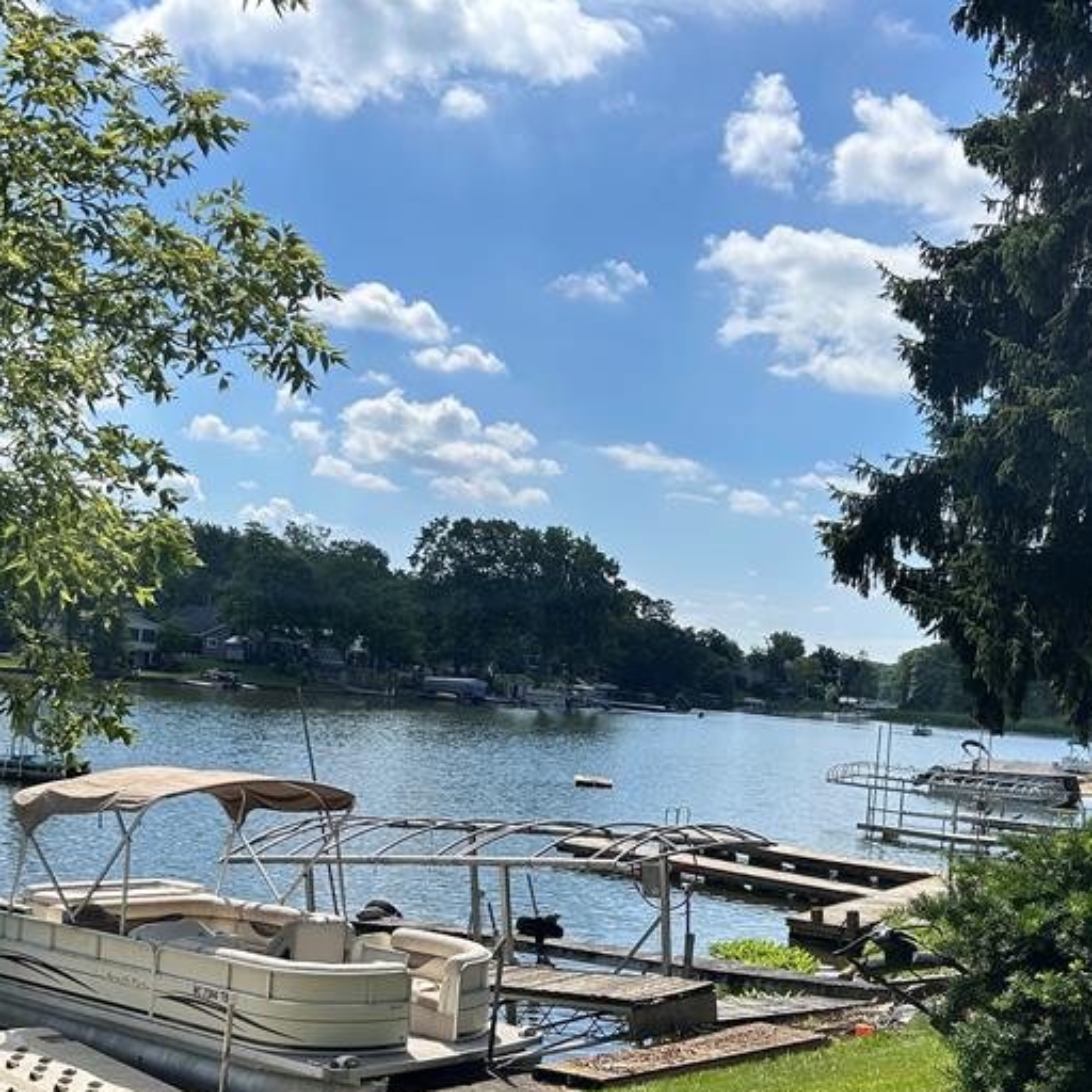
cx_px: 574
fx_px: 1642
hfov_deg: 36.8
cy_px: 680
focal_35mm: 46
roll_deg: -5.5
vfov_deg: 36.6
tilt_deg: -1.2
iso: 50
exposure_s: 1/5882
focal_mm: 5.7
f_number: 1.5
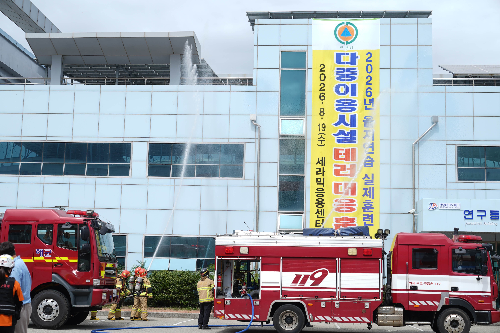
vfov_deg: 24.2
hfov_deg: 35.6
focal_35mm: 56
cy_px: 166
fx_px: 778
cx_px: 250
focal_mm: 56
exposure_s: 1/800
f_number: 4
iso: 80
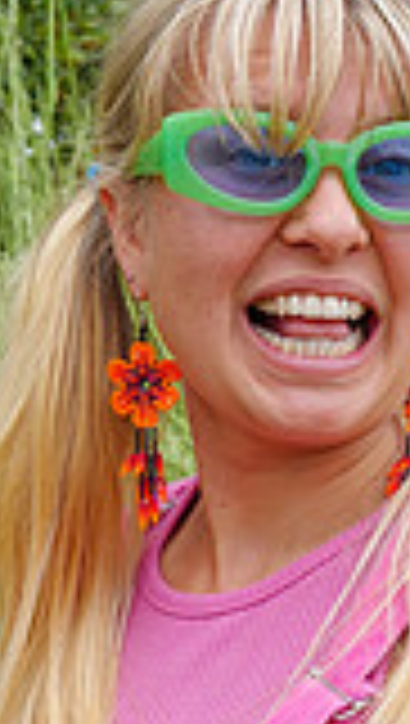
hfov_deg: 7.7
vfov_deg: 14.2
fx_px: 2908
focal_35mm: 151
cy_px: 551
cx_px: 870
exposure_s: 1/125
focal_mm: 20
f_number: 5.6
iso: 160
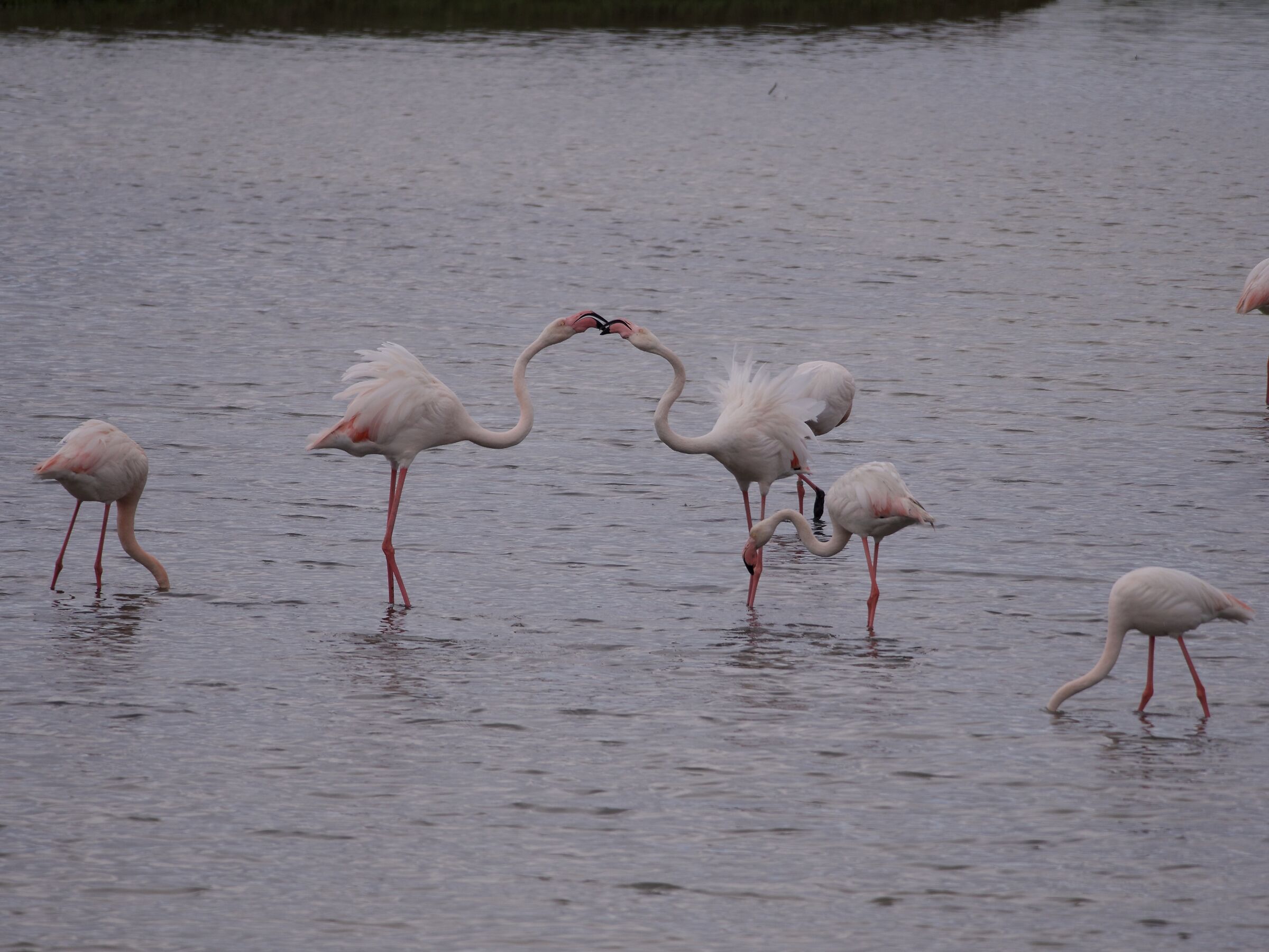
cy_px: 476
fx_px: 29327
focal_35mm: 800
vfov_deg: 1.9
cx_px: 634
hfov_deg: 2.5
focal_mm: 400
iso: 200
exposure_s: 1/1000
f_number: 6.3
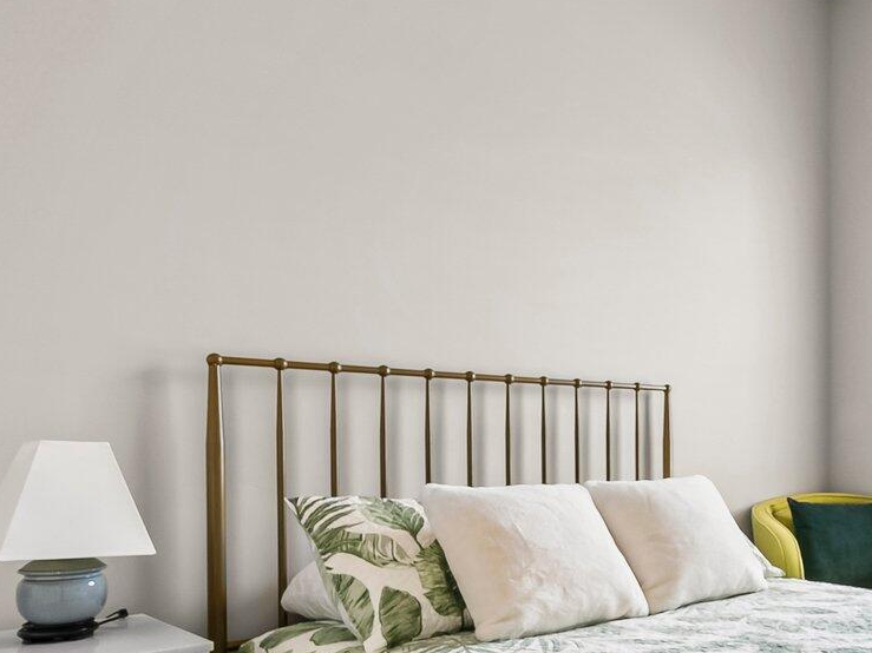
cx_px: 825
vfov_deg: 43.5
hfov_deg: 49.0
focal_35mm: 32
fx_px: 806
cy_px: 439
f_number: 9
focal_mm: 12
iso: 400
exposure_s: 1/1.67
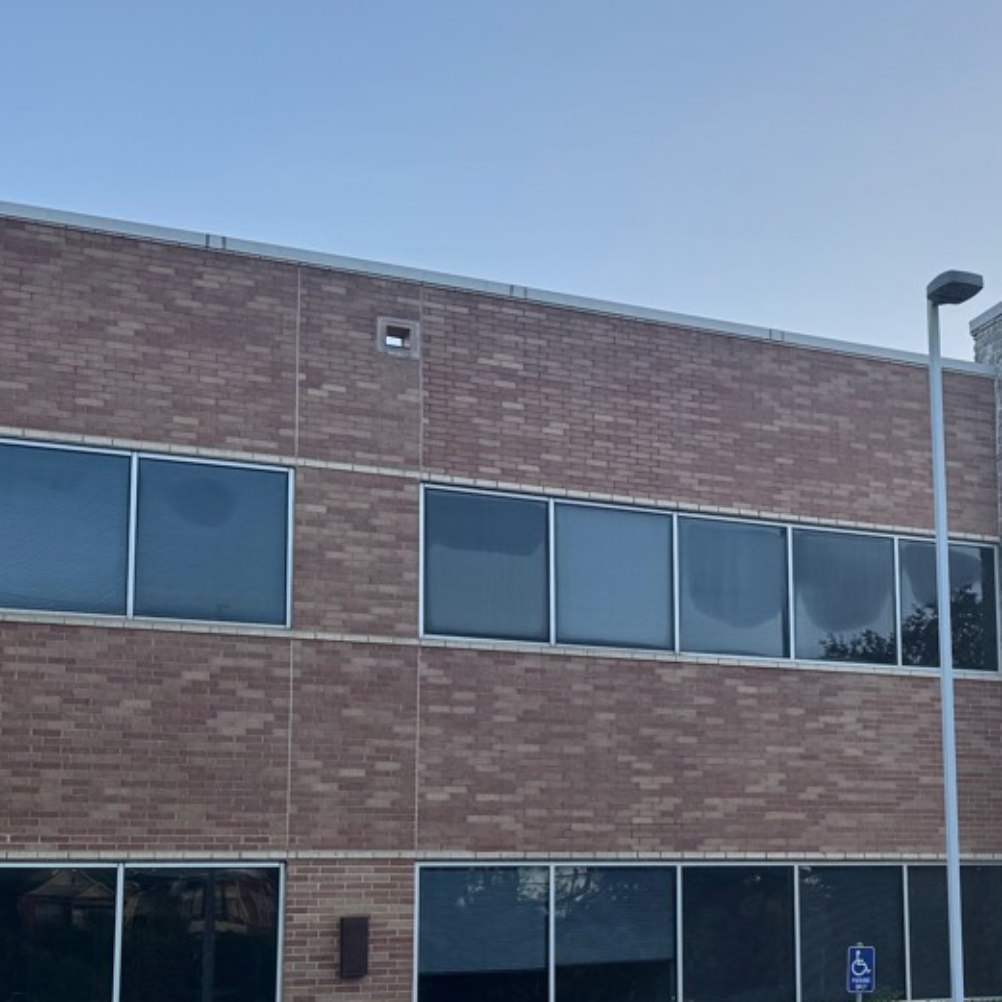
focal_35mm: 57
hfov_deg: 28.4
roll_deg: +2.3
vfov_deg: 29.8
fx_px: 1867
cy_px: 692
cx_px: 981
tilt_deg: +7.6
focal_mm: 6.76
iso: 80
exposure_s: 1/1131
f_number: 1.78
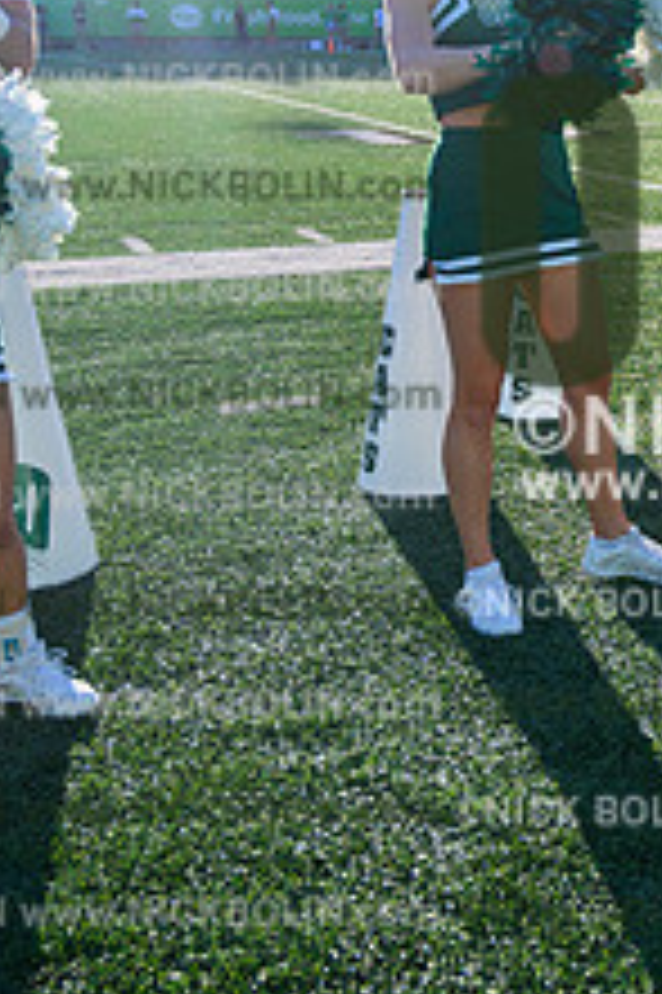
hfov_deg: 20.2
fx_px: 1740
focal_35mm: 63
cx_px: 797
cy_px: 288
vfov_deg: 31.5
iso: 125
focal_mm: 24
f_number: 4
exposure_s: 1/640
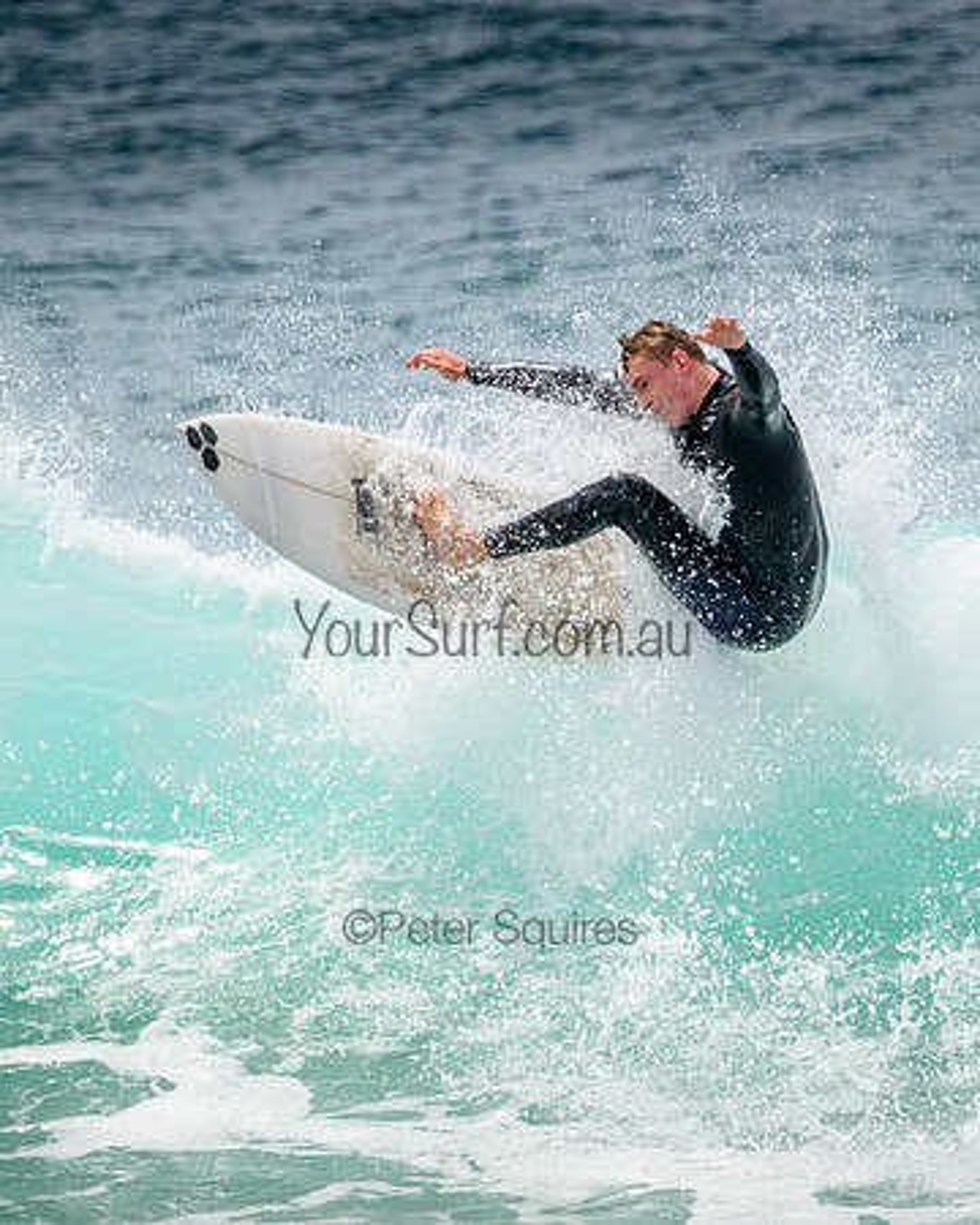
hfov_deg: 1.4
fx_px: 40830
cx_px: 726
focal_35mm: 1126
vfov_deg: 1.7
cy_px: 612
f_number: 11
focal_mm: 800
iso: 640
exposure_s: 1/2000
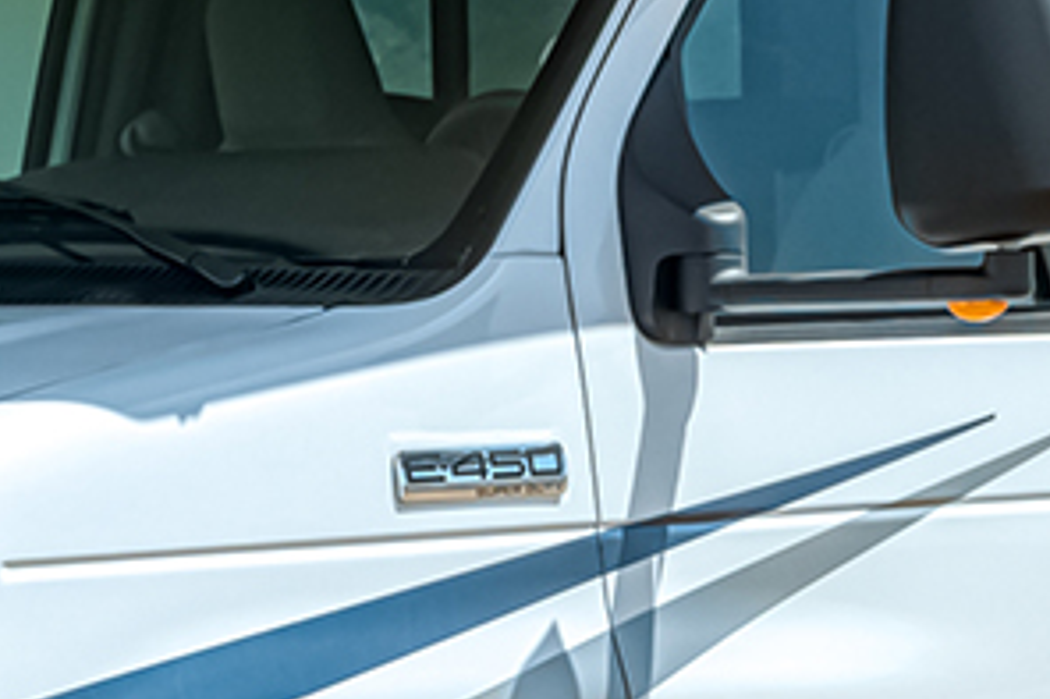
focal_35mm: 239
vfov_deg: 5.7
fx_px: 6967
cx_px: 837
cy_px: 373
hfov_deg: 8.6
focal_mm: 30
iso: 200
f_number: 8
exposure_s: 1/2000
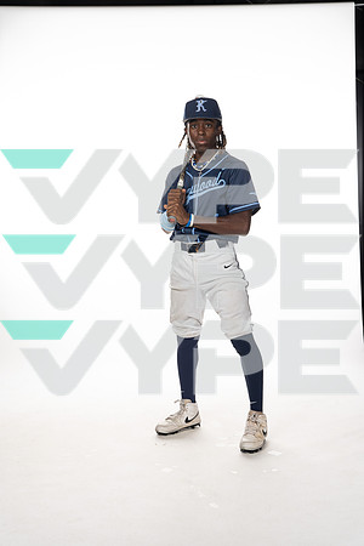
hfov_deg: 27.0
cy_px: 273
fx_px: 758
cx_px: 182
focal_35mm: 50
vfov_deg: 39.6
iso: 400
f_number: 6.3
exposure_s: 1/250
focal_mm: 50
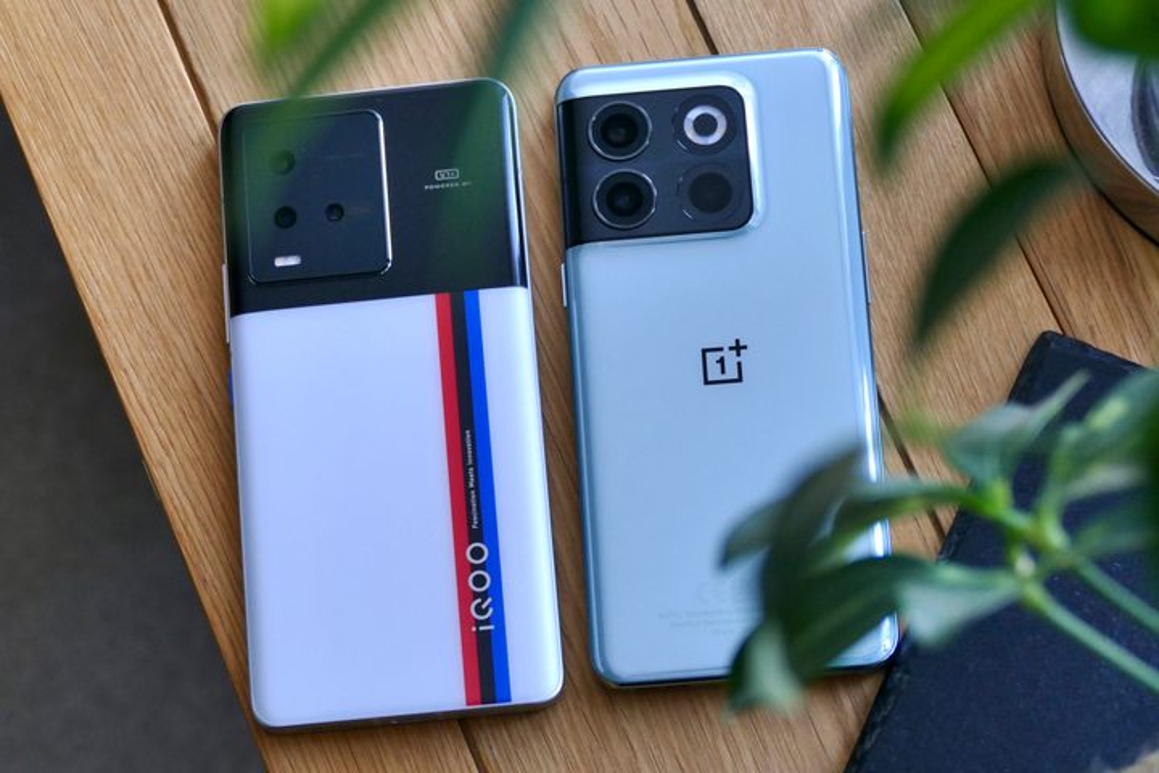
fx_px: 3702
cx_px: 580
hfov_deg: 17.8
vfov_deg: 11.9
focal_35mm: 115
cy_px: 386
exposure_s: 1/80
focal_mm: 41.85
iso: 400
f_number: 4
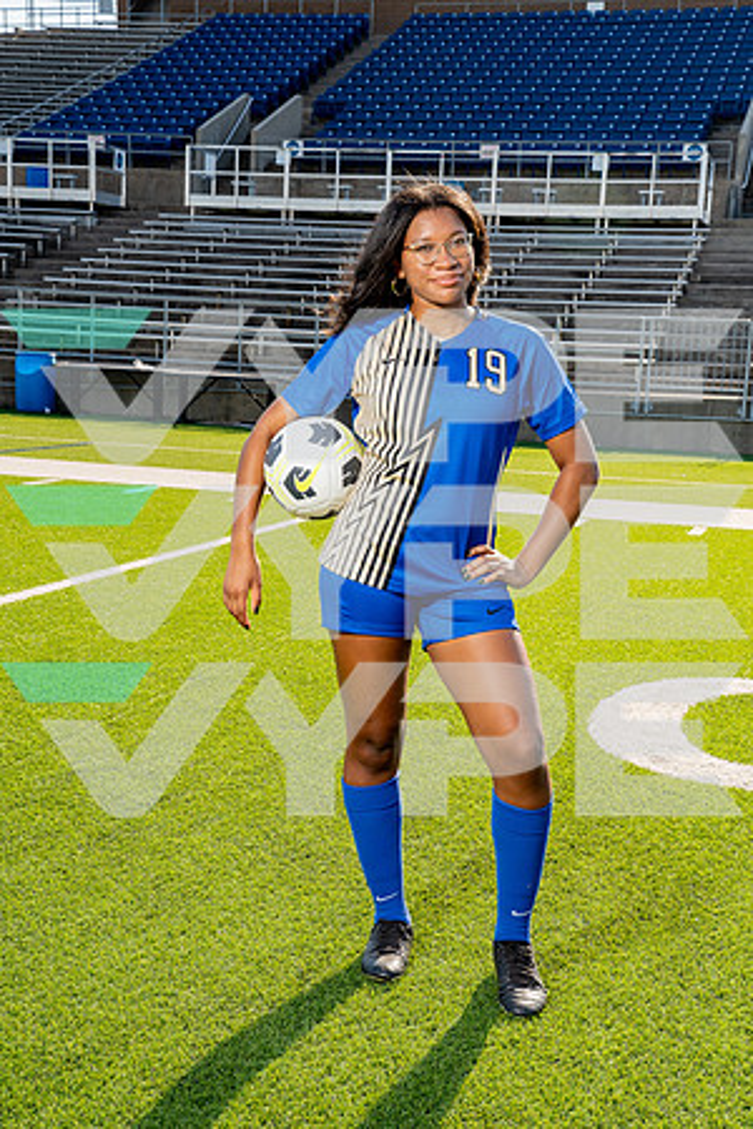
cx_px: 376
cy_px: 564
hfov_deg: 25.5
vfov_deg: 37.5
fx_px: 1663
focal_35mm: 53
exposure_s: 1/250
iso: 320
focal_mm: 53
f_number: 10
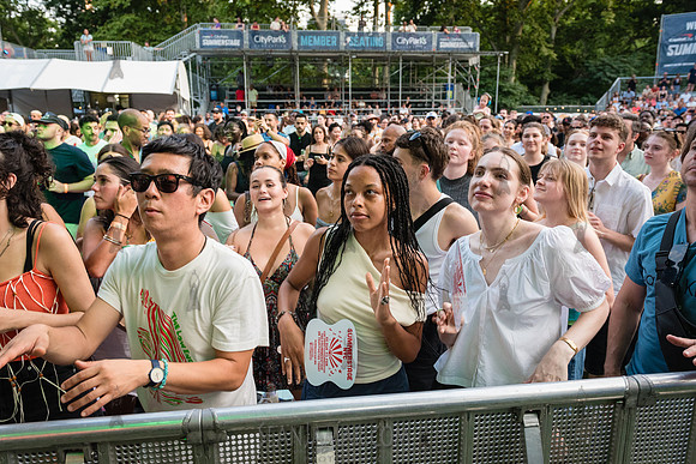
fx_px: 520
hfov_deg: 67.6
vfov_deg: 48.1
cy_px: 232
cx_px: 348
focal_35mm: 27
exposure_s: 1/320
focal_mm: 24
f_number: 4
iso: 2000
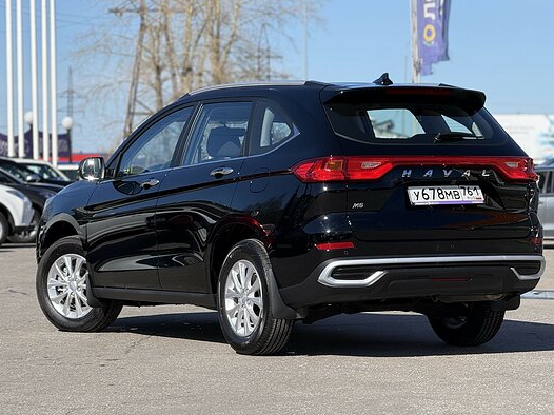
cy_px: 204
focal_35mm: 125
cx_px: 283
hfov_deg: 15.8
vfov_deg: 11.8
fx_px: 2000
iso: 50
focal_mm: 15.66
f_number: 2.8
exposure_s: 1/1422
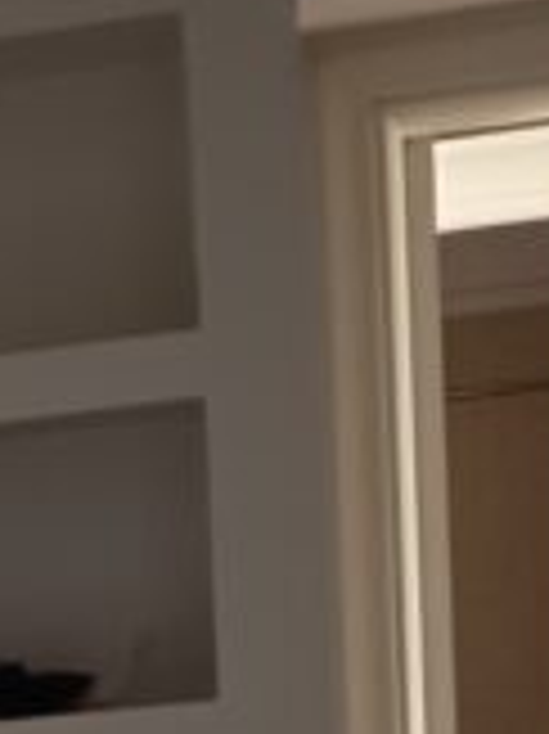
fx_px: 3197
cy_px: 1297
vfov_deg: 12.1
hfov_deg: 9.1
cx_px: -616
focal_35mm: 151
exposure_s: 1/16.7
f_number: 1.7
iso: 2613
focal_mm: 5.27
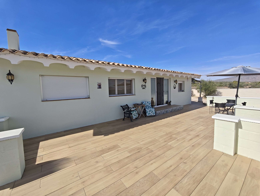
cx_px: 130
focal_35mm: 14
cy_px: 98
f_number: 2.2
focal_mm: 2.16
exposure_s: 1/787
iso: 50
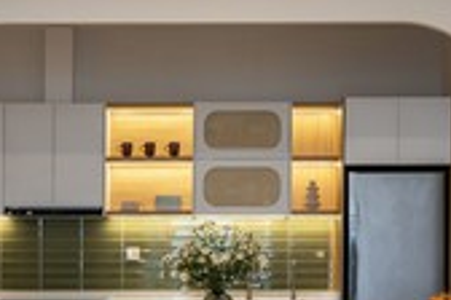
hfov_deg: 20.5
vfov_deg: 13.6
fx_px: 1247
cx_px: 226
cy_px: 276
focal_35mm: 100
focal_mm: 25.4
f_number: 3.5
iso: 100
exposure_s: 1/80
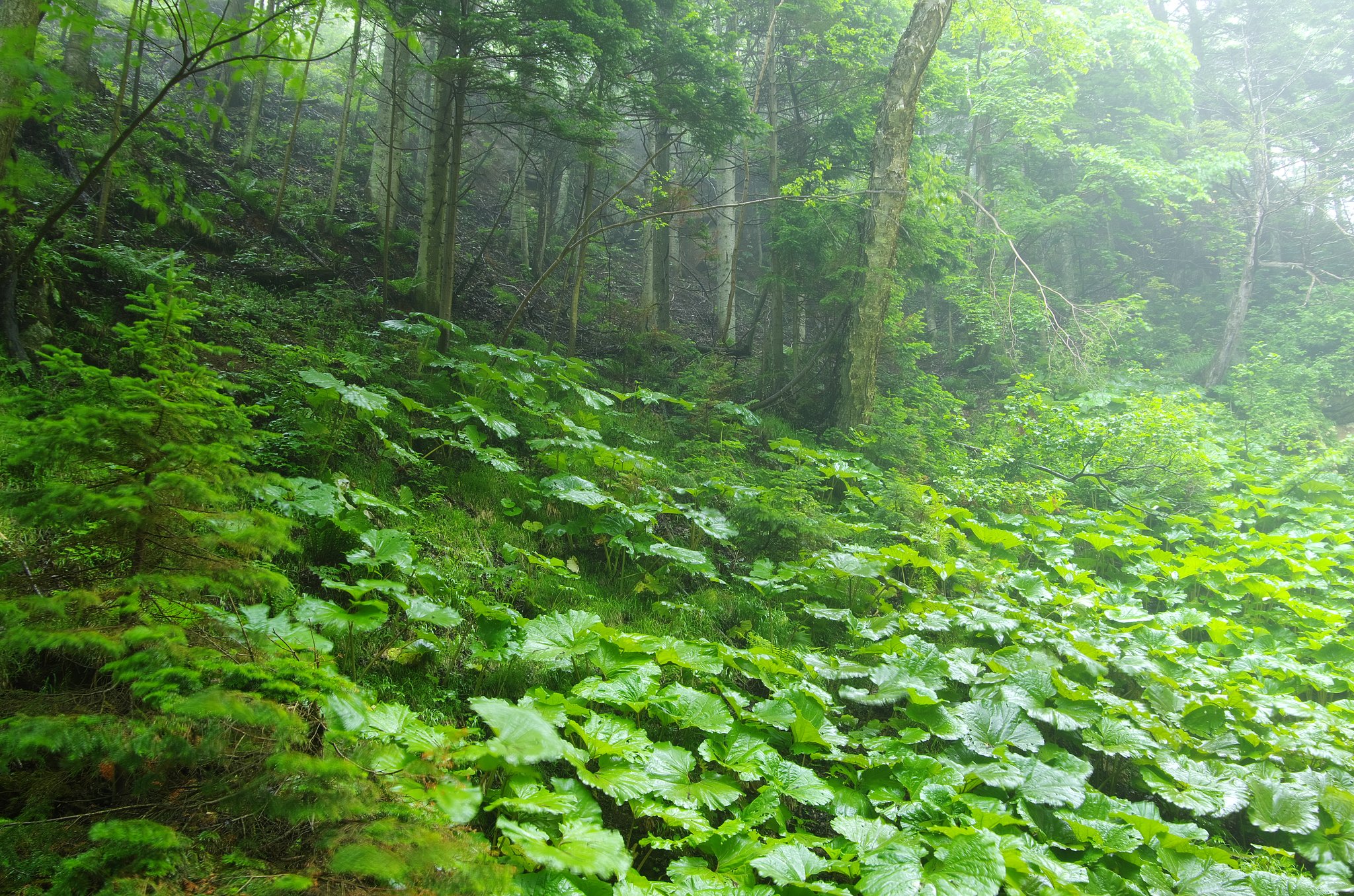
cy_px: 448
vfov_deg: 36.7
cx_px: 677
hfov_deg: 53.2
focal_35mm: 36
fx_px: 1351
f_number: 11
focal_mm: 24
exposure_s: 1.3
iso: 160
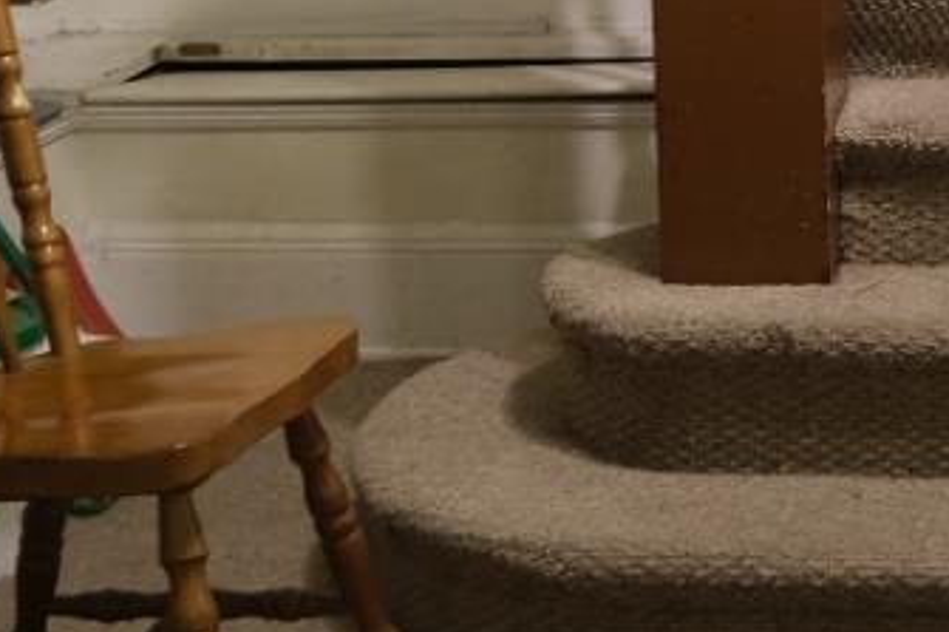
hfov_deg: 19.0
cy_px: 0
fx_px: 2714
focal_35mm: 103
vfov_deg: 13.1
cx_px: 1042
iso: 1600
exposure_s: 1/30
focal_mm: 15
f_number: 3.5
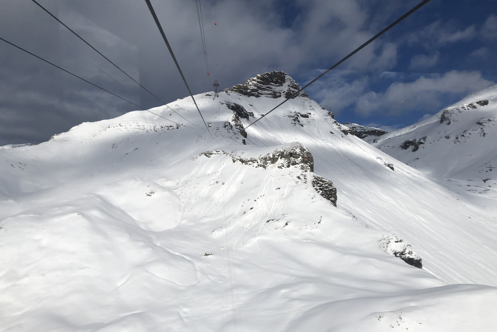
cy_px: 157
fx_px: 414
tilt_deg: +4.7
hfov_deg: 61.9
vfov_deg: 43.6
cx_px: 243
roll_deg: +0.7
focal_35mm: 30
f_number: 1.8
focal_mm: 4
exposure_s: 1/5348
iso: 25
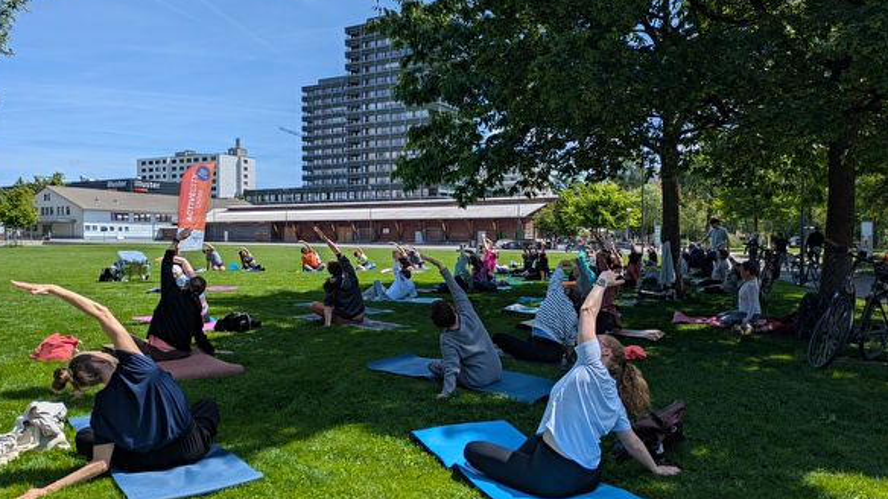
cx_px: 438
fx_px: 659
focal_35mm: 28
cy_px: 234
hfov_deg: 67.9
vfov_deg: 41.4
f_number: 1.89
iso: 46
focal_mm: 5.43
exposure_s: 1/2451
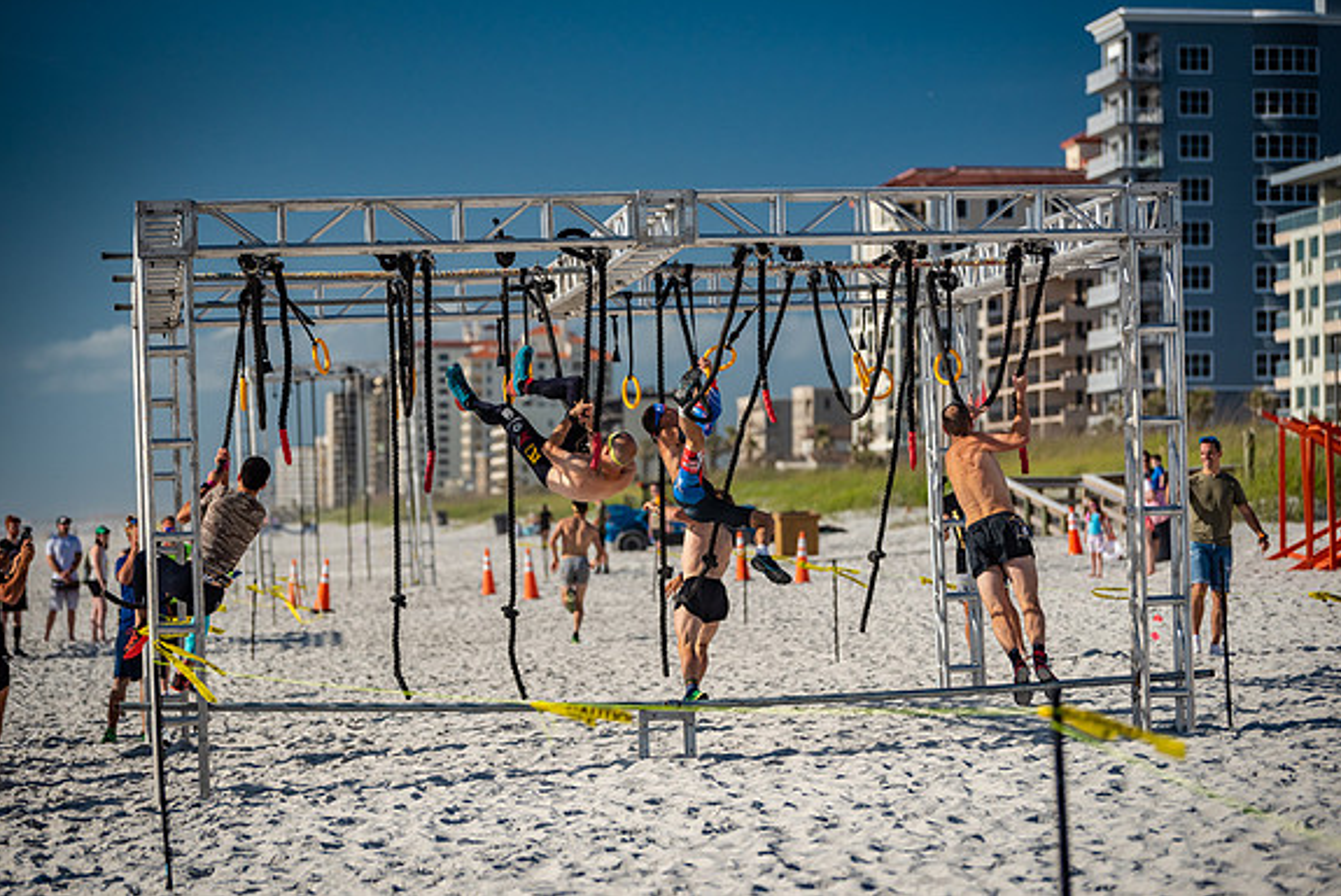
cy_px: 447
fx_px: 4509
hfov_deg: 16.9
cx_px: 669
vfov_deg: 11.3
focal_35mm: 121
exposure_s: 1/4000
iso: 320
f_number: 2.8
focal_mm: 120
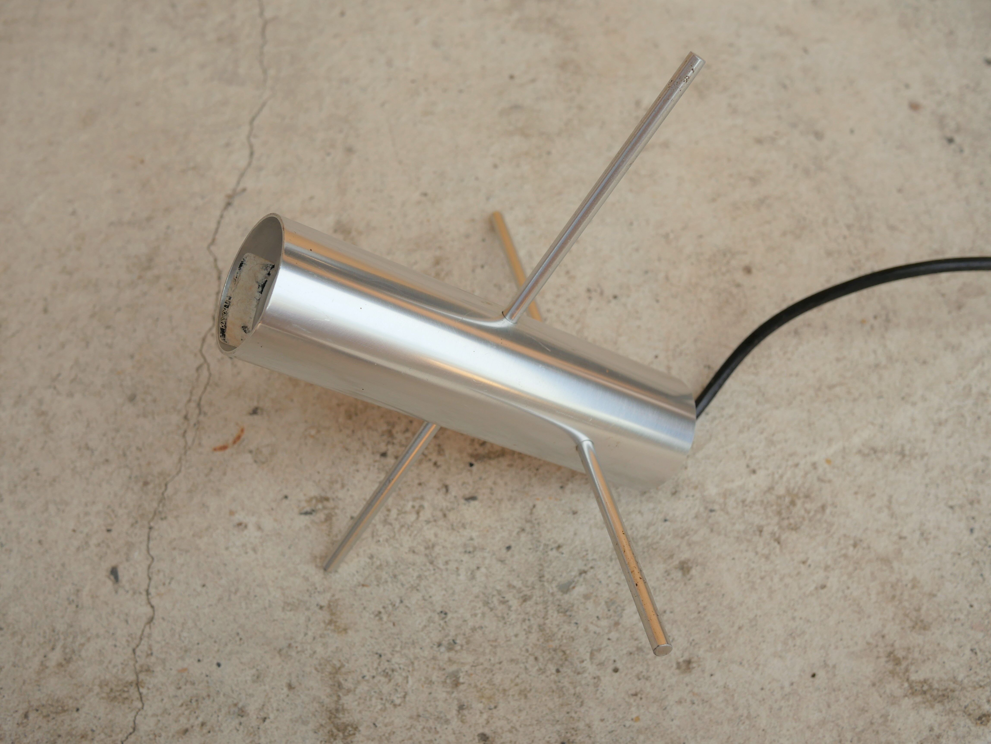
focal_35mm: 40
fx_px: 1146
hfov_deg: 46.8
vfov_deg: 36.0
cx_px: 496
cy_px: 372
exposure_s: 1/500
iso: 200
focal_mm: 20
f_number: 3.5
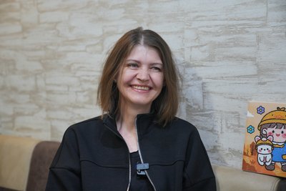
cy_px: 96
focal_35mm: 70
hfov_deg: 28.8
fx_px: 556
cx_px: 143
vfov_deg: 19.5
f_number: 2.8
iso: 800
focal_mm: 70
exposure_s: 1/50
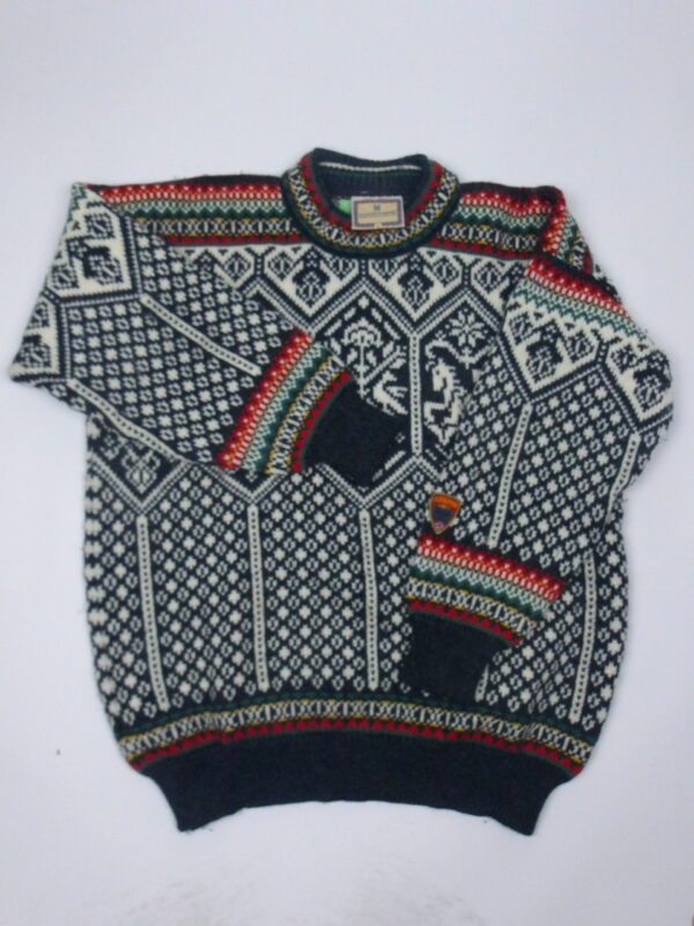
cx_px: 347
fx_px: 722
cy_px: 463
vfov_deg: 65.3
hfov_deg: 51.4
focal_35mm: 27
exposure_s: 1/60
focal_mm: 4.9
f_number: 10.4
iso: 925
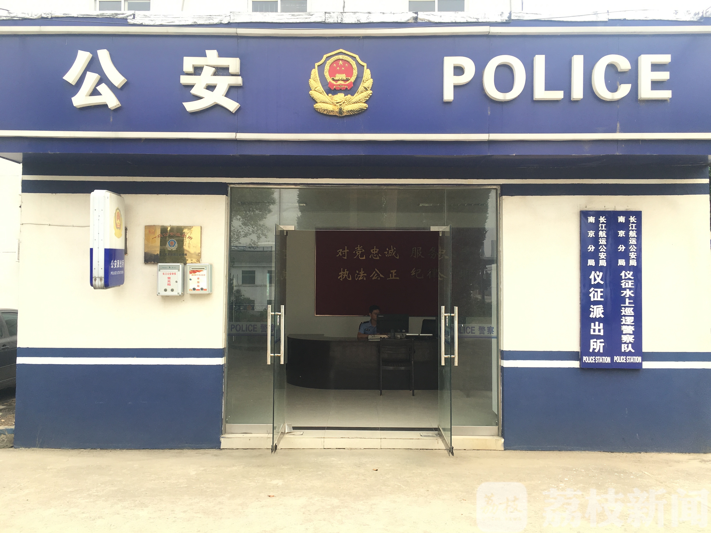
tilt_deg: +3.1
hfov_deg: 61.7
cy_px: 266
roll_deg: -0.7
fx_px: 596
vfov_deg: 48.2
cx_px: 356
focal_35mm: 29
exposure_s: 1/232
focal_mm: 4.15
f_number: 2.2
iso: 25
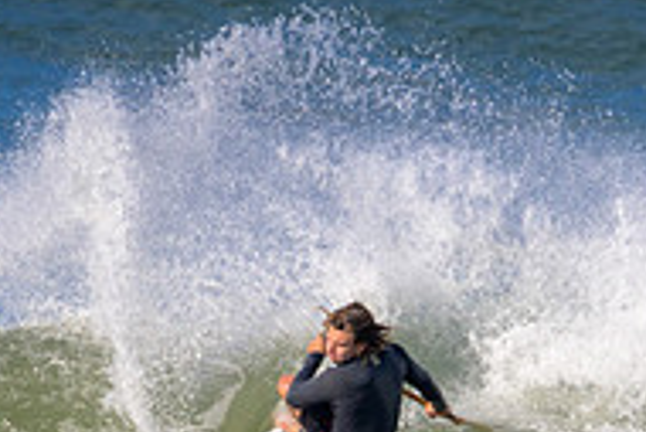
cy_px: 526
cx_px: 364
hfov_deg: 0.8
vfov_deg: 0.6
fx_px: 43763
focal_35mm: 2437
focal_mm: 800
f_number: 11
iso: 900
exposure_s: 1/2000
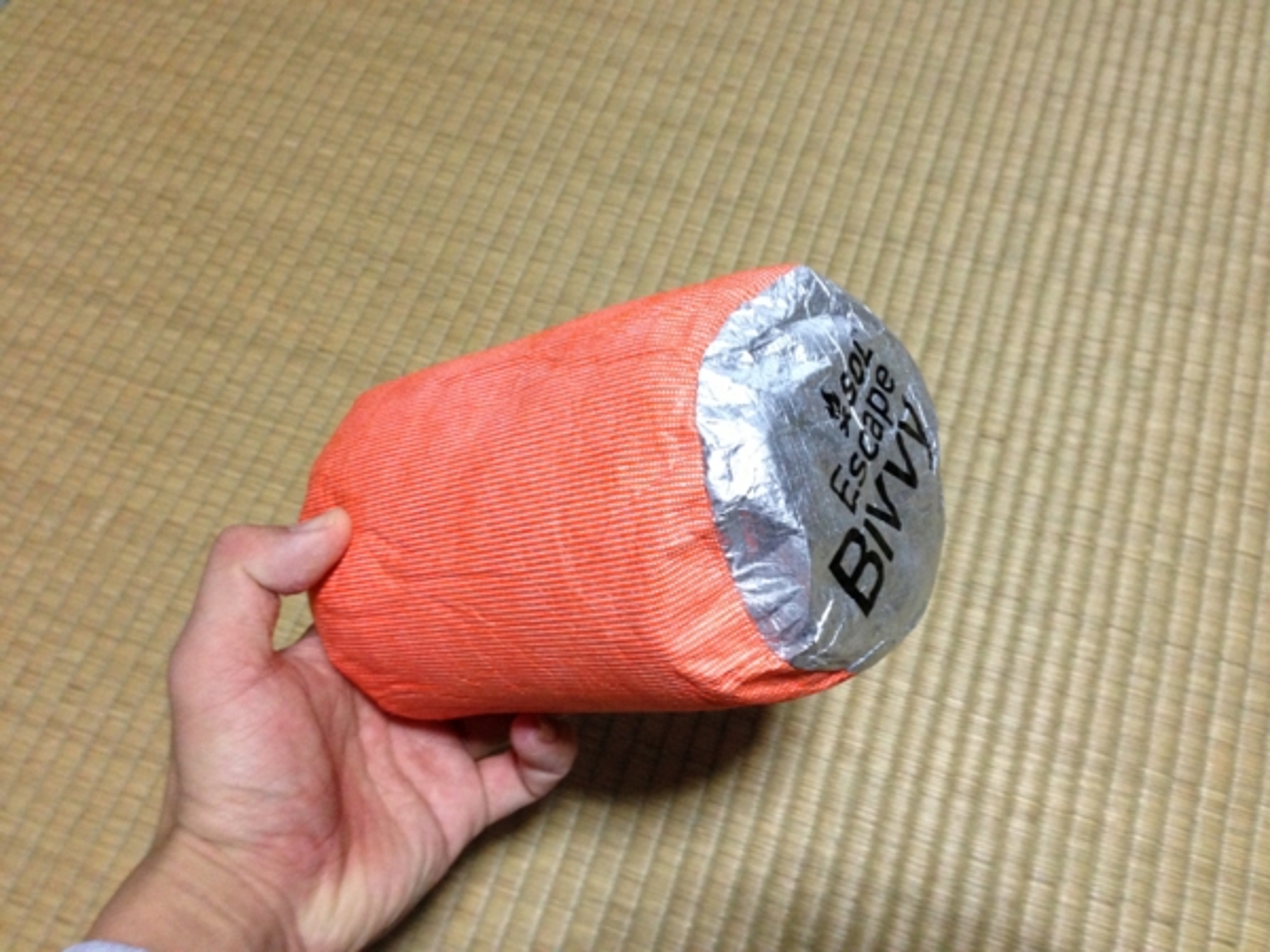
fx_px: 1211
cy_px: 476
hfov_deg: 55.4
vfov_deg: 42.9
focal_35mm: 33
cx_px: 635
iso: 320
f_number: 2.4
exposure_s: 1/20
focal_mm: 4.13
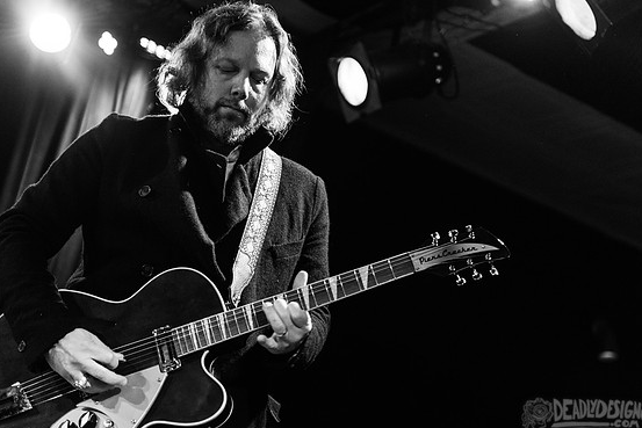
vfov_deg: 20.9
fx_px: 1159
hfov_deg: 31.0
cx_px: 323
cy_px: 215
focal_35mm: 65
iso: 2000
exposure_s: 1/125
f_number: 3.2
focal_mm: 62
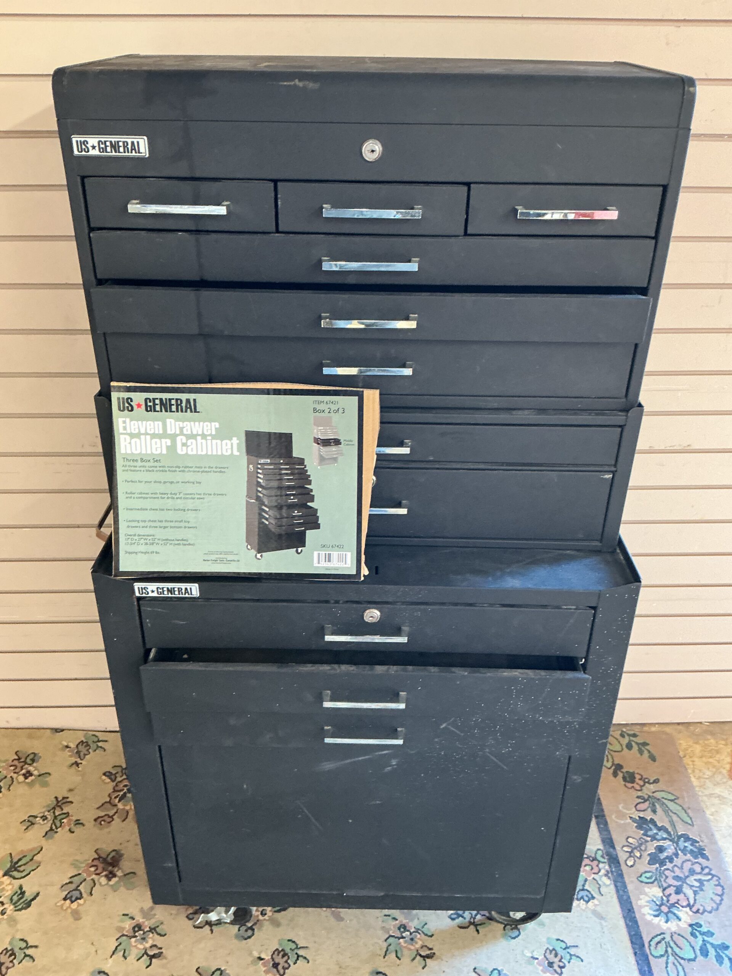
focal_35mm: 29
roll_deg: -0.9
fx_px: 818
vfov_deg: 61.7
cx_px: 366
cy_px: 488
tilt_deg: -31.3
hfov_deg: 48.2
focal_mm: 3
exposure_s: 1/60
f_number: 1.8
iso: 250
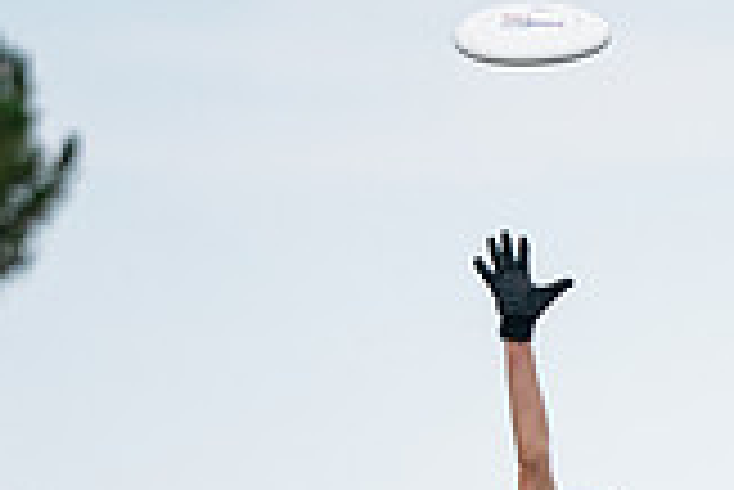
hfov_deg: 2.1
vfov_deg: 1.4
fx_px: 19590
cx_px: 1019
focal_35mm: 960
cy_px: 946
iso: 640
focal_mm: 200
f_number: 2.8
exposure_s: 1/3200
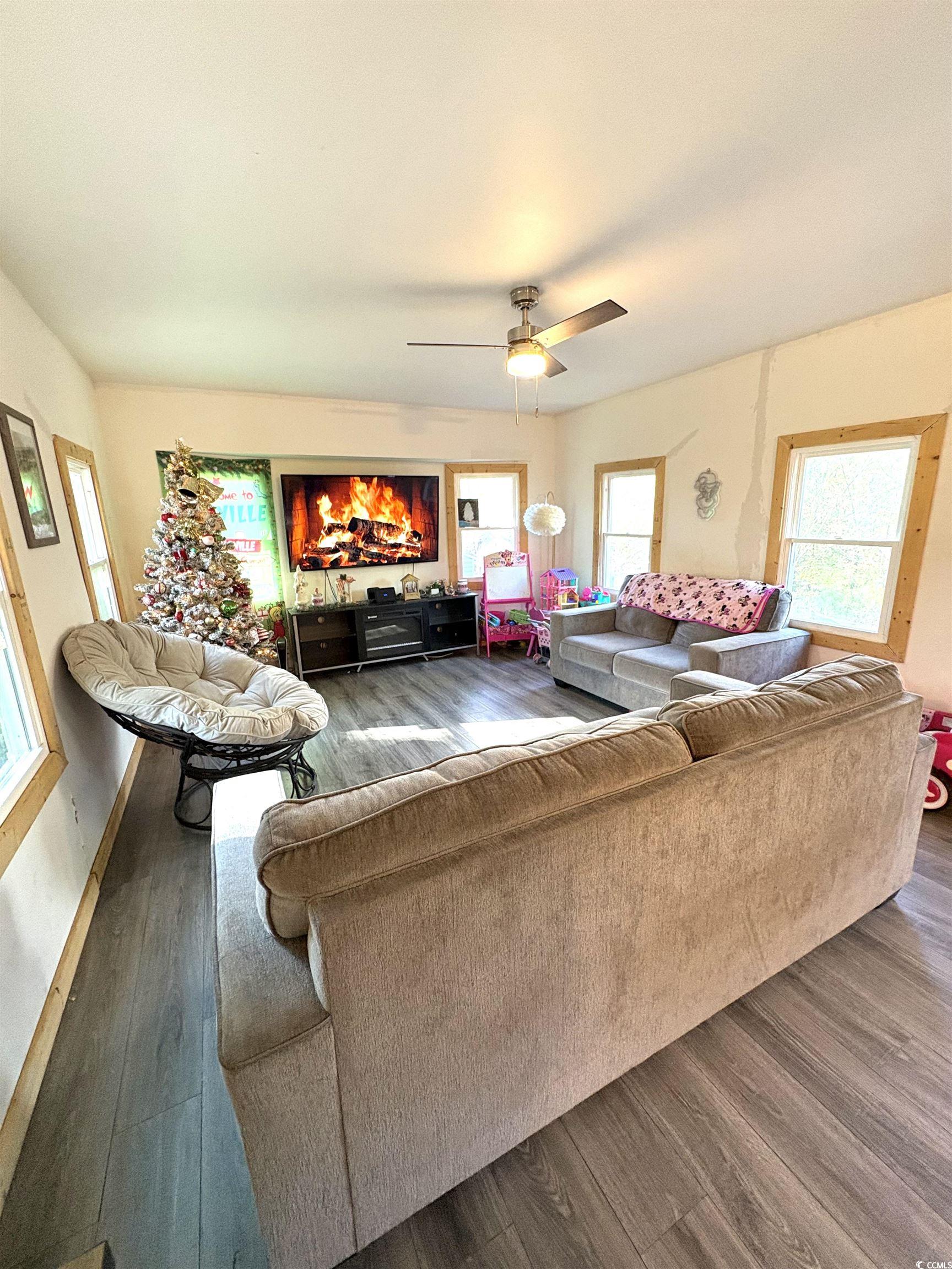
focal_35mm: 14
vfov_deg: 102.1
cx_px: 476
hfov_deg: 85.7
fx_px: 513
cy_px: 634
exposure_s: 1/60
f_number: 2.2
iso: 320
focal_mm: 2.22
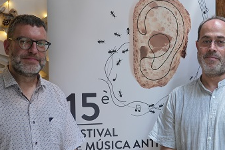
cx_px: 168
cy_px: 81
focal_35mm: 66
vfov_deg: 20.6
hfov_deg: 30.0
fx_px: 412
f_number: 4
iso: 1000
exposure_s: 1/200
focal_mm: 36
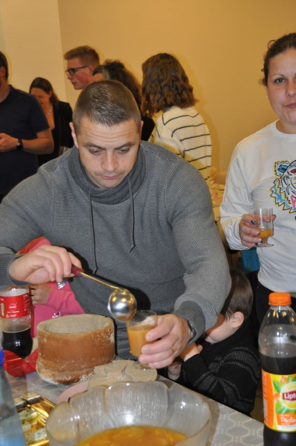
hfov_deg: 22.5
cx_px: 148
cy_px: 223
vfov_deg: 33.4
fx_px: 742
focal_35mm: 60
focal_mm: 40
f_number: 4.8
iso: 800
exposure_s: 1/60
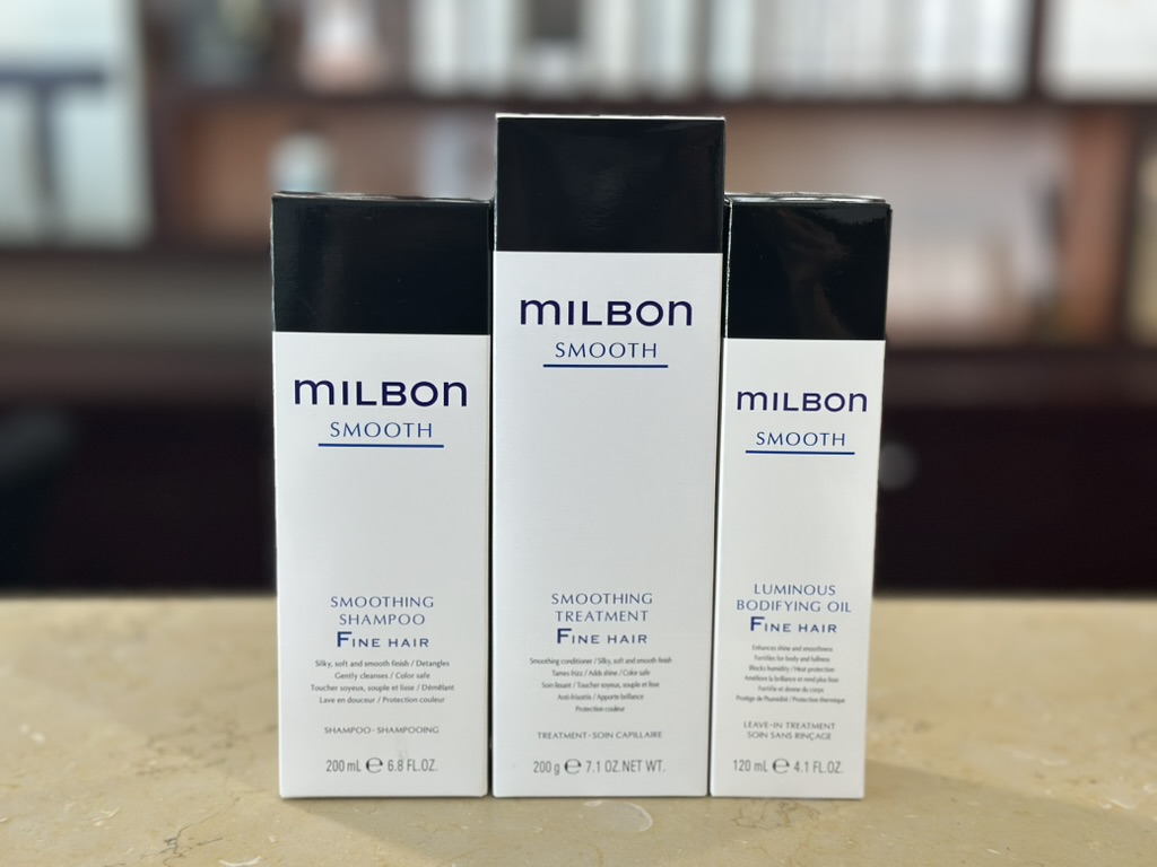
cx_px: 578
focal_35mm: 48
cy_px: 434
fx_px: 1604
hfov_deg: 39.7
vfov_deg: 30.3
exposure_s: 1/120
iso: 100
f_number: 1.78
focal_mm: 6.86
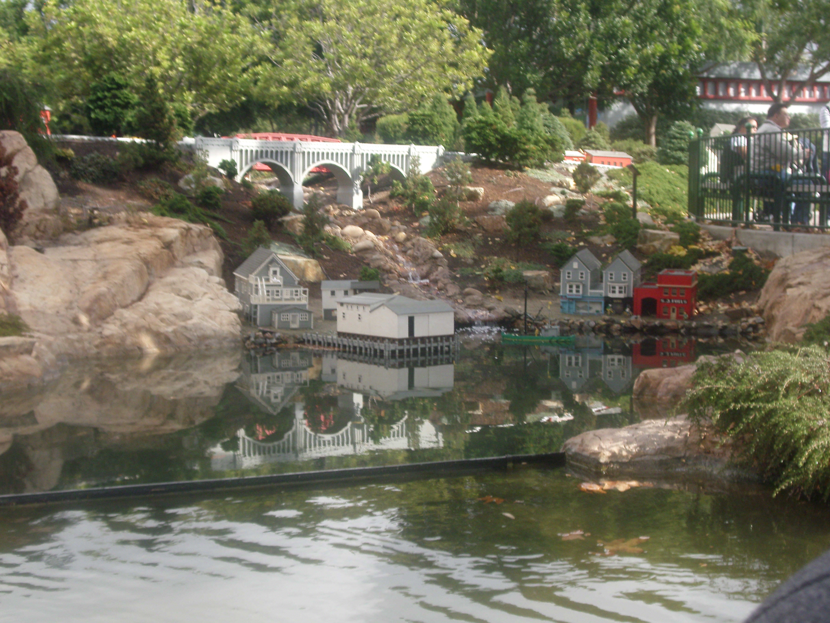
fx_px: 1343
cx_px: 415
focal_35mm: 56
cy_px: 312
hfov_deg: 34.3
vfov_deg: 26.1
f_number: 9.6
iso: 125
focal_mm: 9.4
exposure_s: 1/68
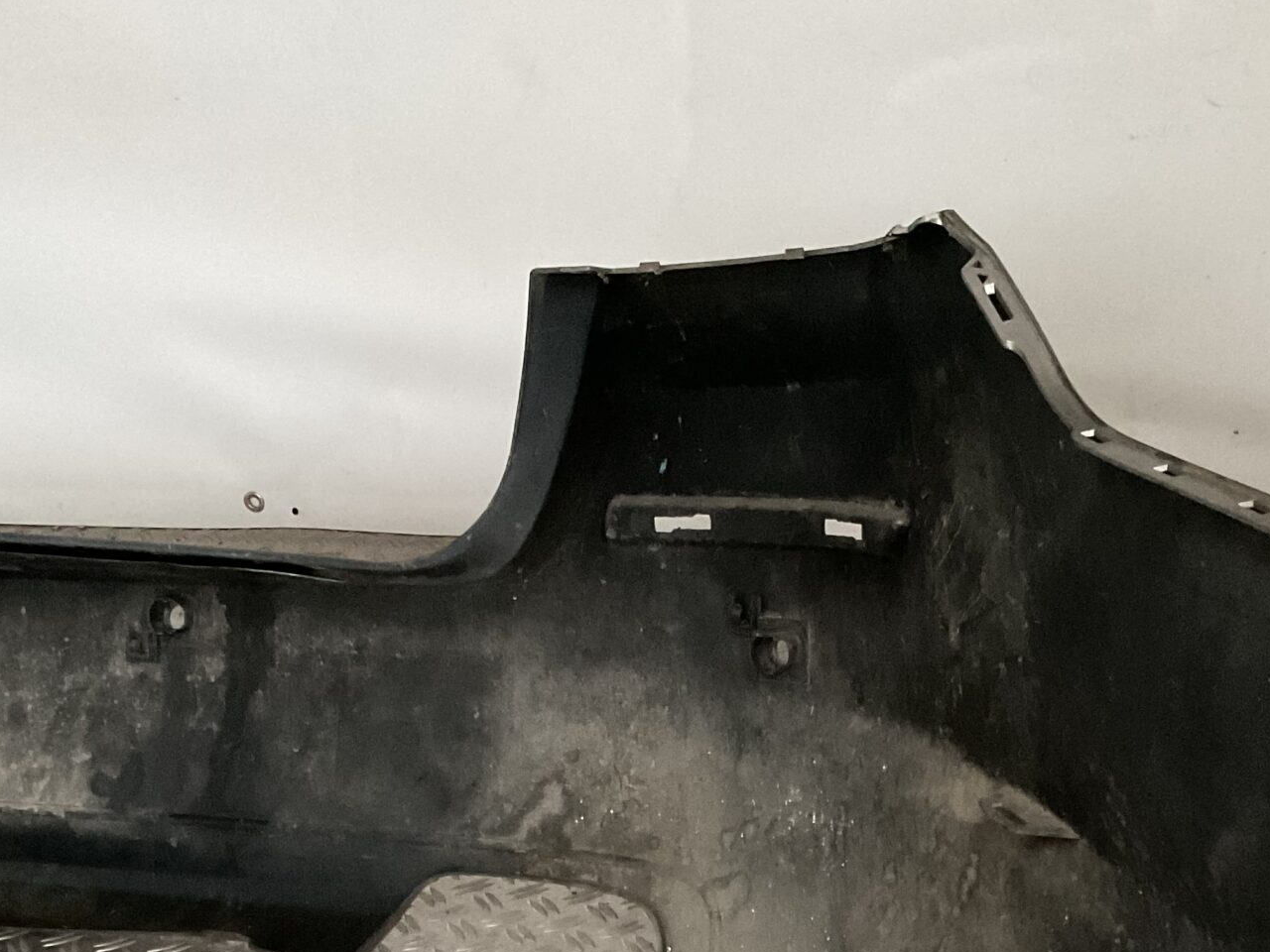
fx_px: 2128
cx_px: 646
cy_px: 942
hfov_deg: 33.2
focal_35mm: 58
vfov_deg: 24.2
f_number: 1.8
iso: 500
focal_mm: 3
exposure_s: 1/25
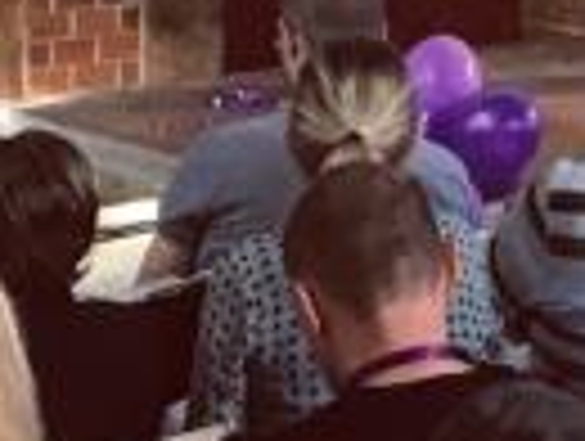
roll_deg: -0.9
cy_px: -526
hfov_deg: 8.5
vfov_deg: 6.5
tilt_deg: -0.4
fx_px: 3742
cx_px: 1161
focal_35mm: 221
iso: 50
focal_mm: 3.99
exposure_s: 1/17
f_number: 1.8
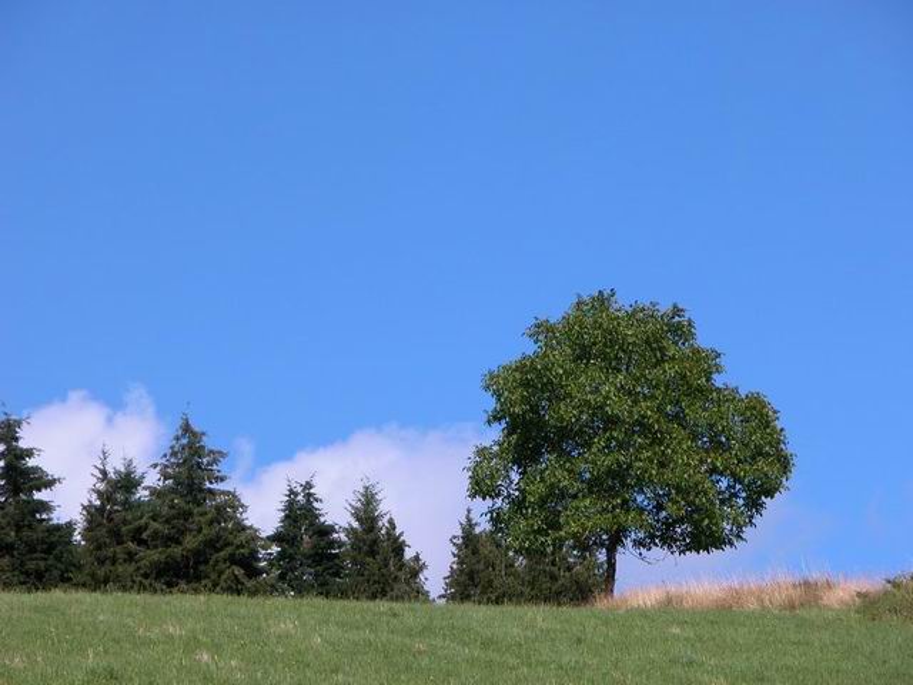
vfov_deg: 7.8
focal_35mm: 191
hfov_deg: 10.4
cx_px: 456
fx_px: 5038
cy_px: 342
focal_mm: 48.5
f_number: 5.7
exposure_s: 1/454
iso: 100
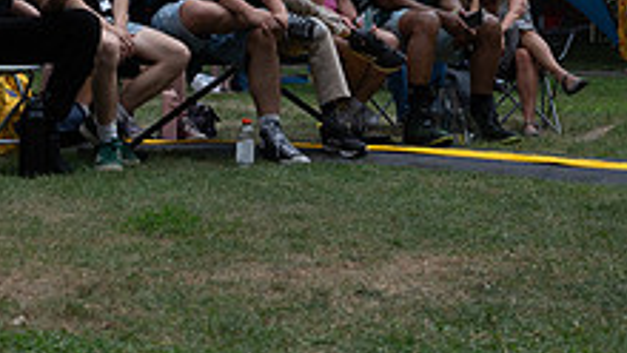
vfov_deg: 11.1
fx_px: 1747
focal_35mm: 105
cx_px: 66
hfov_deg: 20.0
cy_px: -168
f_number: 7.1
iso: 800
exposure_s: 1/3200
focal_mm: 38
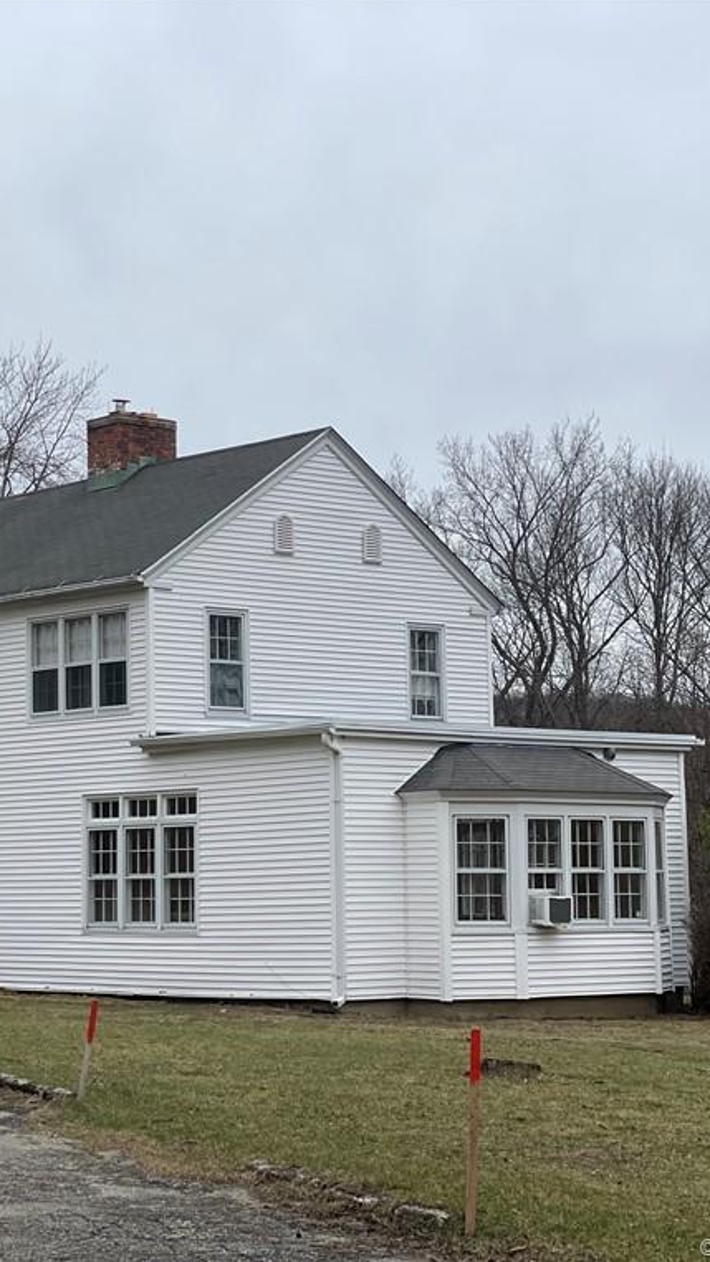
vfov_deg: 27.9
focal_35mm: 76
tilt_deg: +6.3
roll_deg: +1.1
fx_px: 2544
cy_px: 629
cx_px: 91
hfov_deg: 15.7
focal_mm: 6
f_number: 2
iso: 25
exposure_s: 1/813
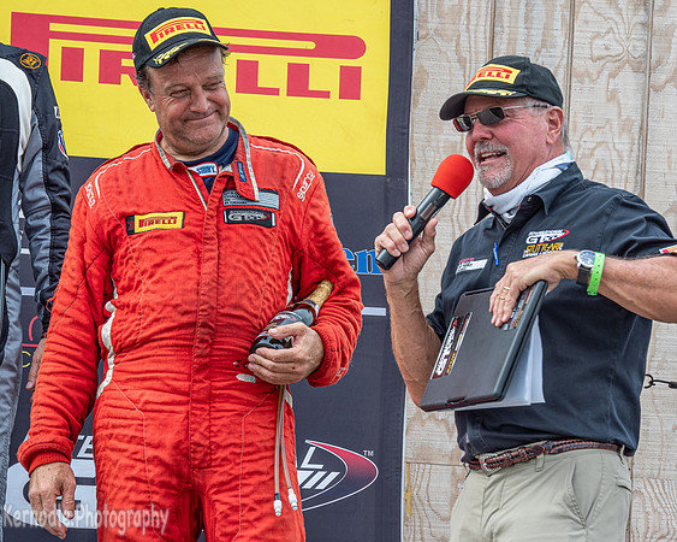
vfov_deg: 8.9
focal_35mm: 174
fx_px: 3480
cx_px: 300
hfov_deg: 11.1
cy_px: 273
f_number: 7.1
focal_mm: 80
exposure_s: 1/125
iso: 200
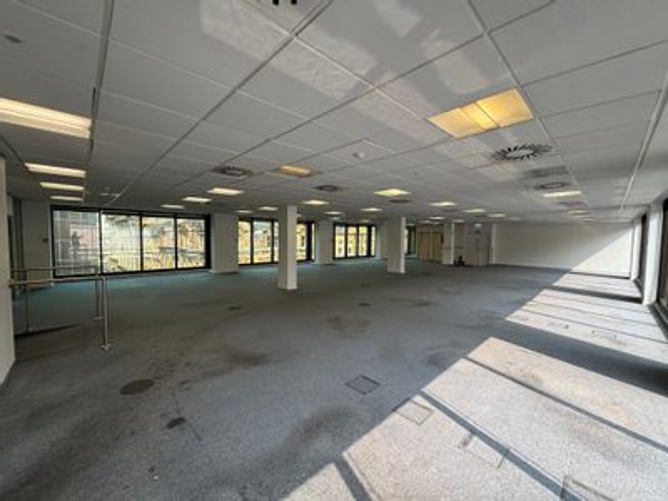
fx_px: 270
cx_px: 334
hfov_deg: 102.1
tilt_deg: +1.5
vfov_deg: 85.7
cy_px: 250
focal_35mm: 14
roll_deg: +0.2
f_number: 2.2
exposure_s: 1/145
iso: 40
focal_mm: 2.22
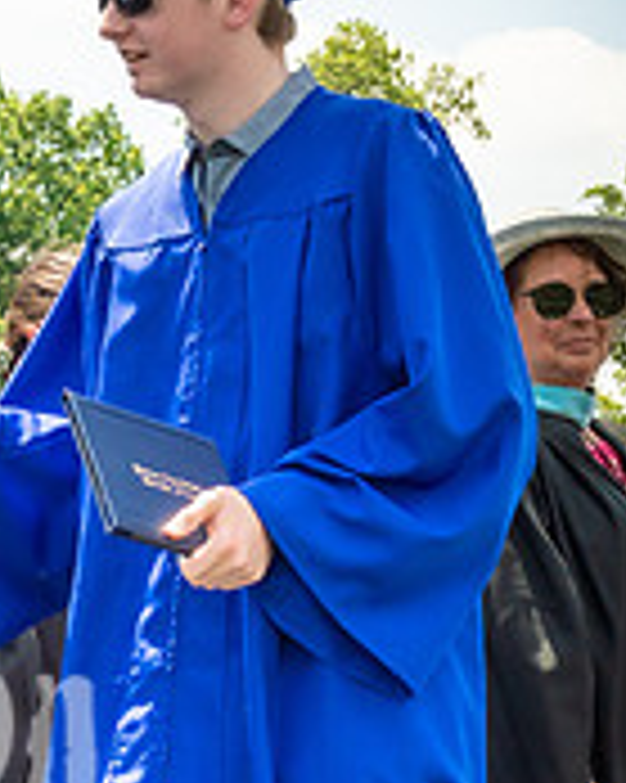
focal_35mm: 175
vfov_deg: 11.0
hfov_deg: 8.7
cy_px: 572
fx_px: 4056
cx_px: -167
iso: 200
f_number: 7.1
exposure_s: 1/800
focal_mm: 32
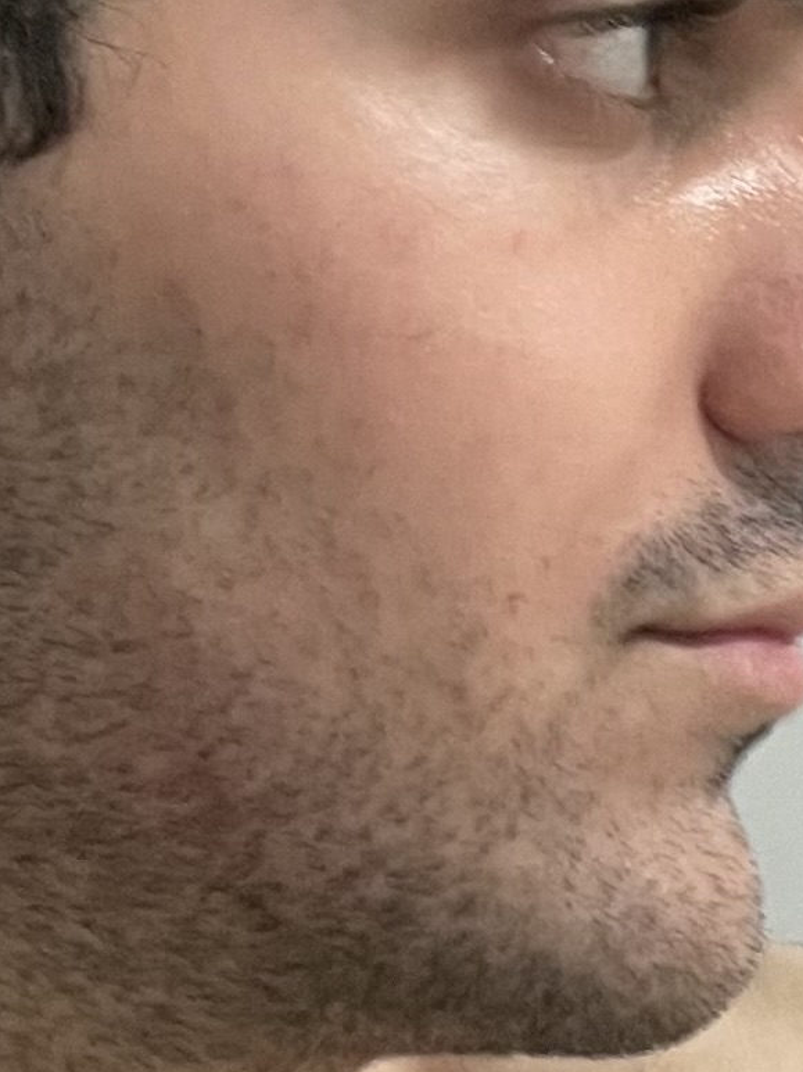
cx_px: 171
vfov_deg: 23.9
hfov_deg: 18.3
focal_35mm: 80
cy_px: 140
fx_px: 2476
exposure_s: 1/30
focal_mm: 2.71
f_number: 2.2
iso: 400
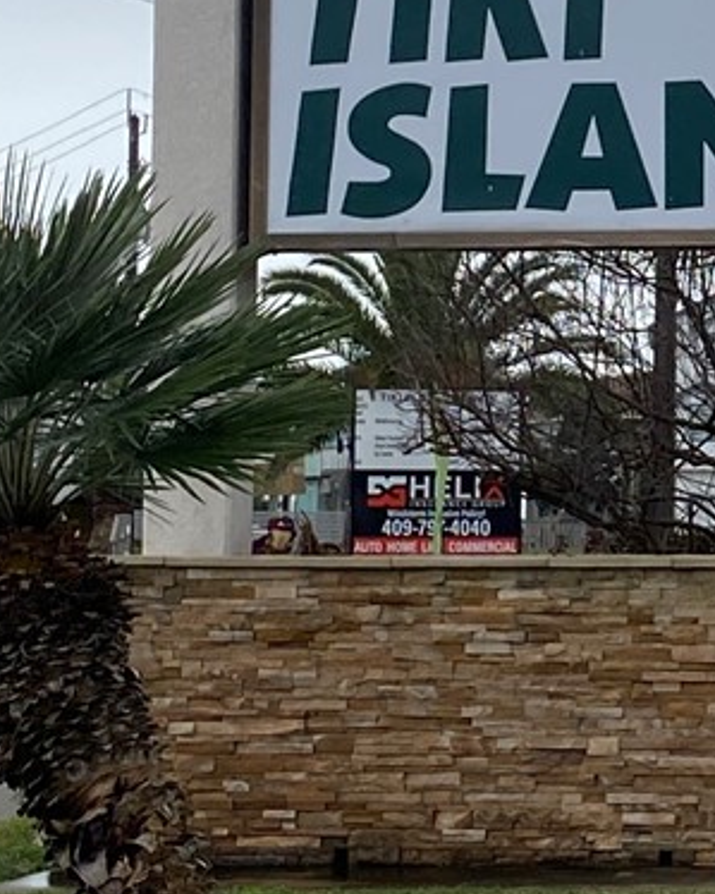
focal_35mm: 139
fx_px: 3678
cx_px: 959
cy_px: 234
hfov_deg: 10.8
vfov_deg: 13.8
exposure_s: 1/3401
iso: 32
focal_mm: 4.25
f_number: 1.8
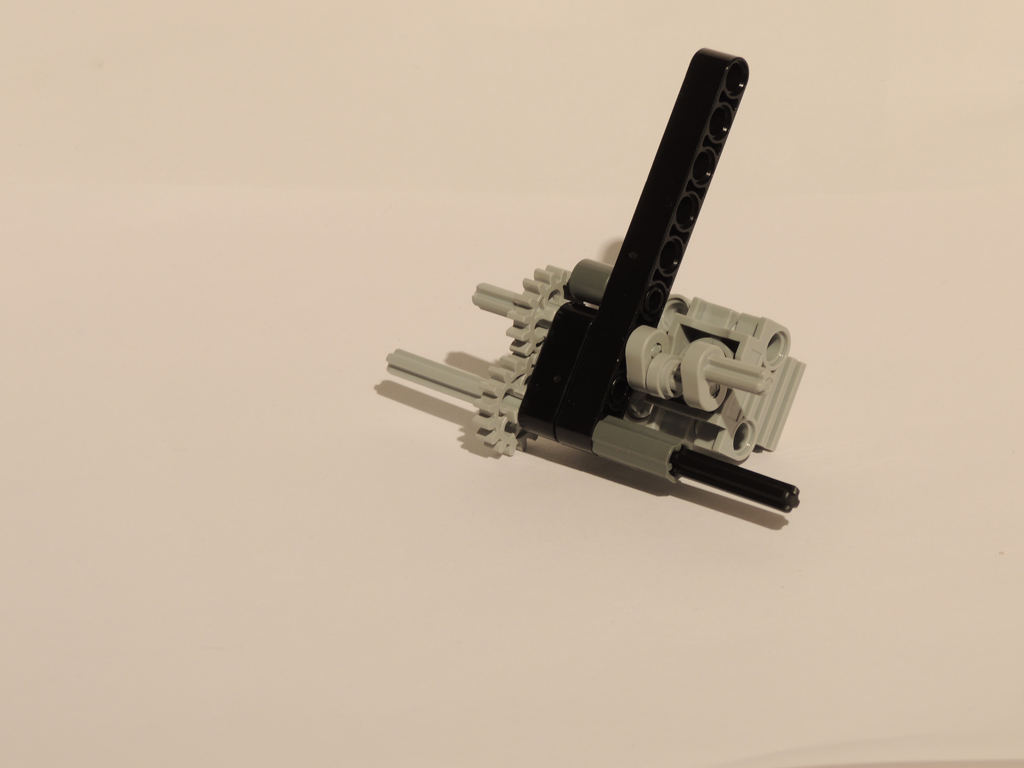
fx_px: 3994
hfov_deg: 14.6
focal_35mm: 135
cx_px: 512
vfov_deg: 11.0
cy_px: 384
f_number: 6.8
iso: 100
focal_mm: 24
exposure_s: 1/2.5
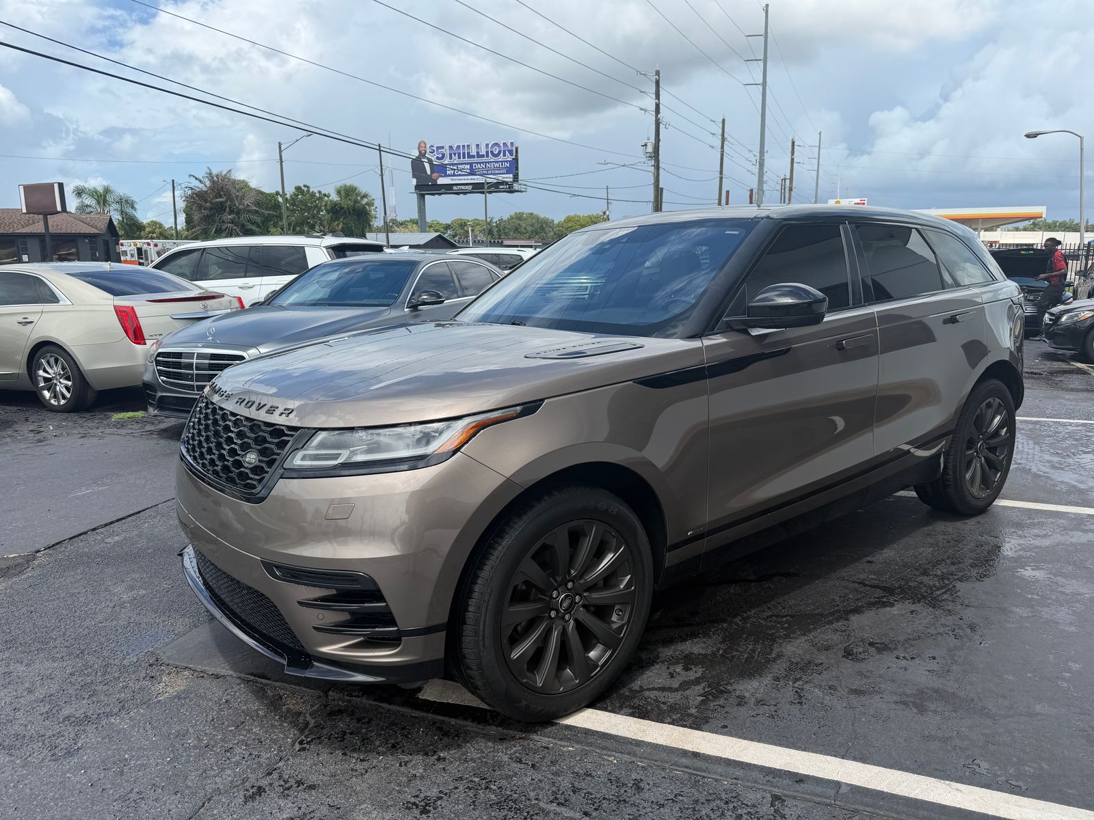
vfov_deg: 56.8
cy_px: 410
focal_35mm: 24
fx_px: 758
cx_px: 547
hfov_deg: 71.6
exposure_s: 1/4405
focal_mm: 6.76
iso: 80
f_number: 1.78
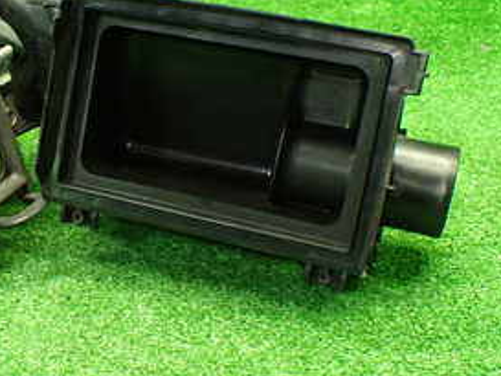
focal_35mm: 66
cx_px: 33
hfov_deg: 28.1
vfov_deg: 22.2
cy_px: 145
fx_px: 956
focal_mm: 5.4
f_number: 2.3
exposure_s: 1/60
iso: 800
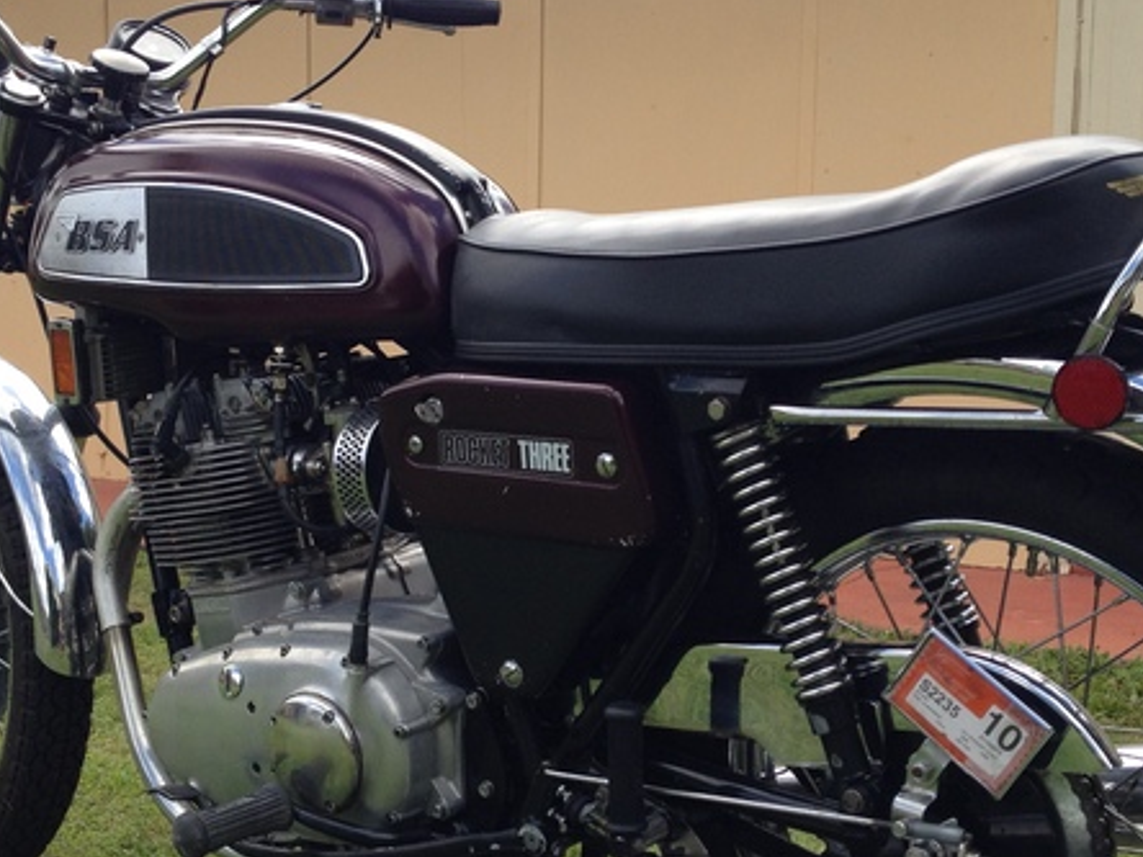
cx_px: 569
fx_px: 2080
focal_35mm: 63
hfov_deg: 30.7
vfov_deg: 23.3
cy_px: 438
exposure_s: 1/699
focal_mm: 4.28
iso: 64
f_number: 2.4
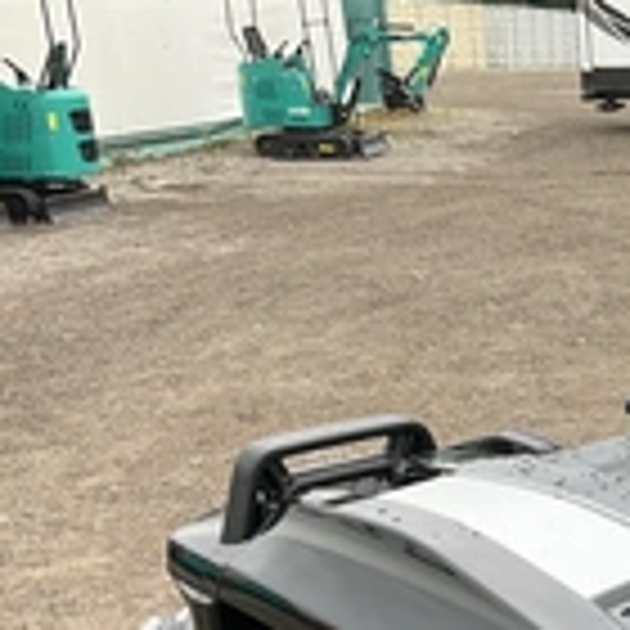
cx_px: 788
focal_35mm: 73
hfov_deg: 21.7
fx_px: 1503
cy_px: 657
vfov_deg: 22.6
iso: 20
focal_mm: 3
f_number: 1.8
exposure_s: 1/200
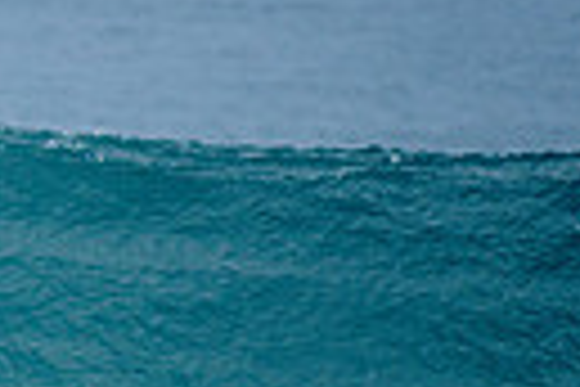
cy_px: 133
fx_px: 35796
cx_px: -643
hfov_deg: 0.9
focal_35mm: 2222
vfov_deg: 0.6
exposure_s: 1/2000
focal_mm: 480
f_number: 5.6
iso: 450
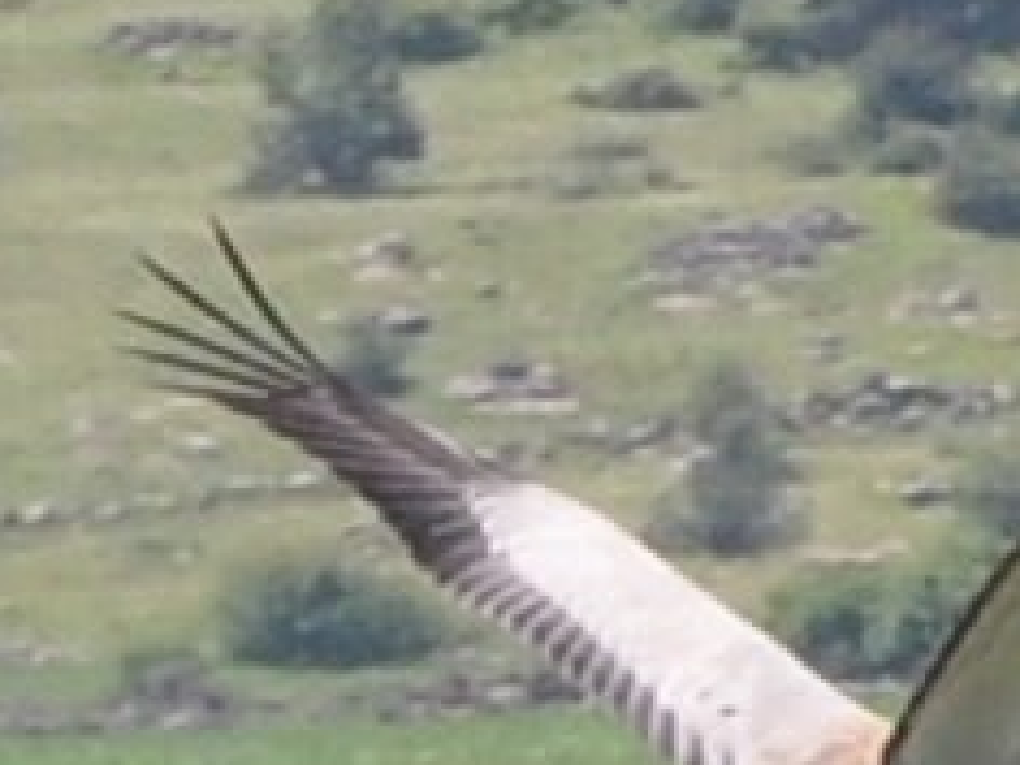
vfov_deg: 2.4
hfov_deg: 3.2
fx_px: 18179
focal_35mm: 617
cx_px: 1858
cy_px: 316
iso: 200
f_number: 6.3
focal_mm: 105
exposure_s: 1/640
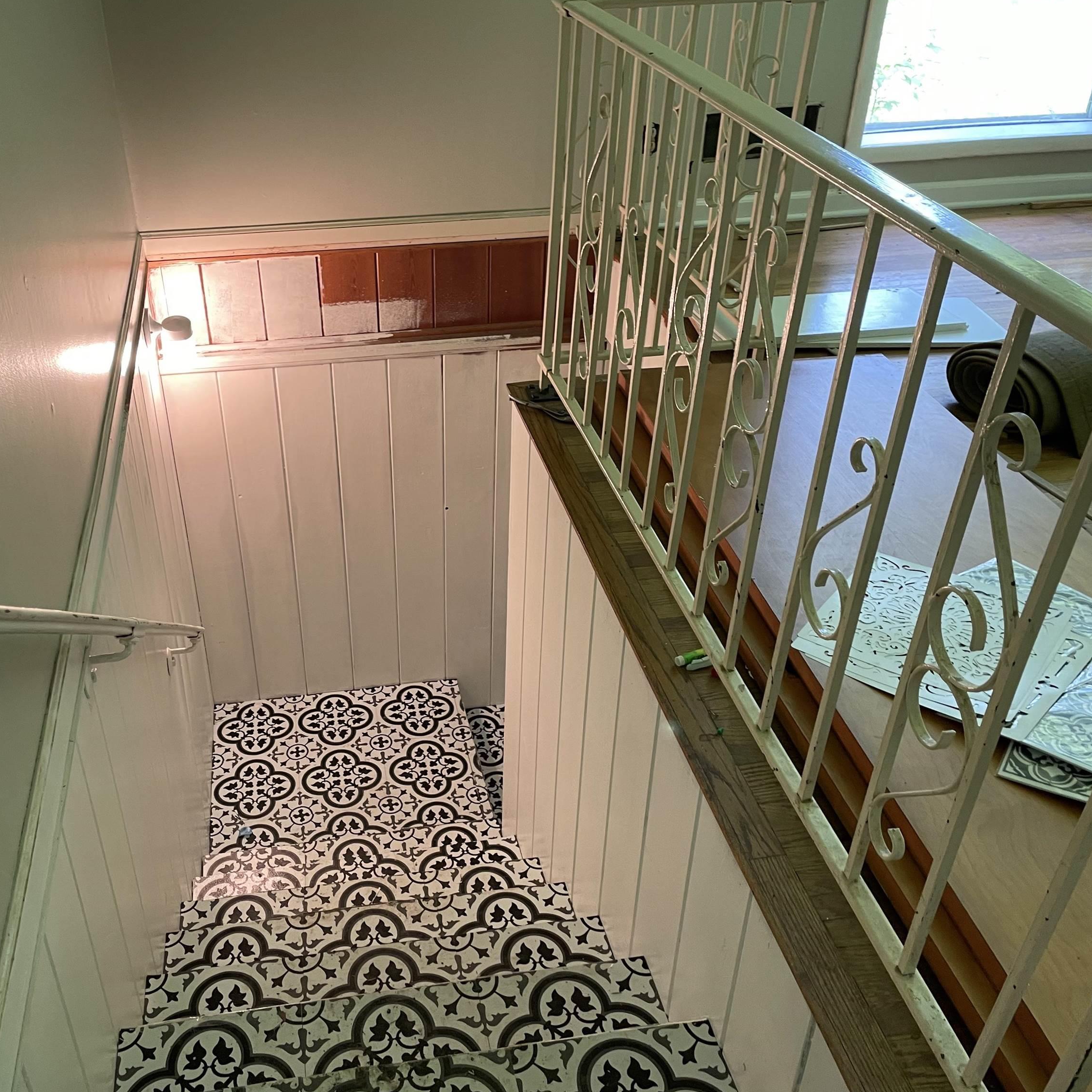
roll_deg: +1.8
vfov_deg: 52.5
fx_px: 1106
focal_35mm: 31
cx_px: 435
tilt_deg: -32.7
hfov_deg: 52.2
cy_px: 548
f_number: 1.6
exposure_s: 1/60
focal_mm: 4.2
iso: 100
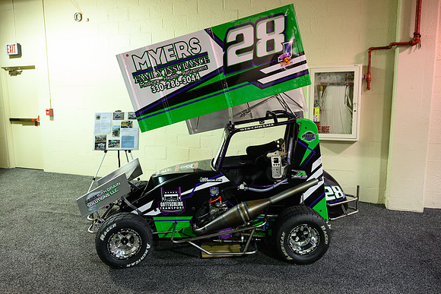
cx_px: 220
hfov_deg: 64.5
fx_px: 349
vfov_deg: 45.7
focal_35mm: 28
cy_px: 147
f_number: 4
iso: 4000
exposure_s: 1/250
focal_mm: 28.5
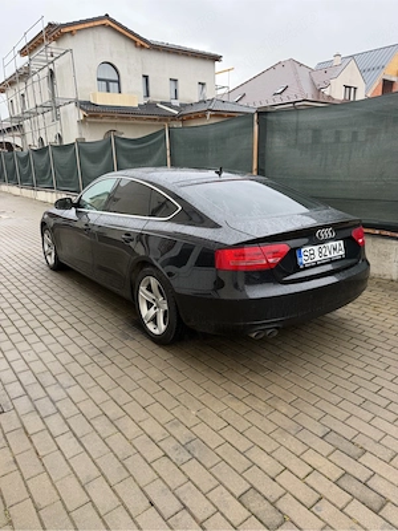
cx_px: 199
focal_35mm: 24
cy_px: 266
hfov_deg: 56.8
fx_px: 368
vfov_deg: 71.6
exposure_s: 1/183
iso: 80
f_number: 1.78
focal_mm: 6.76
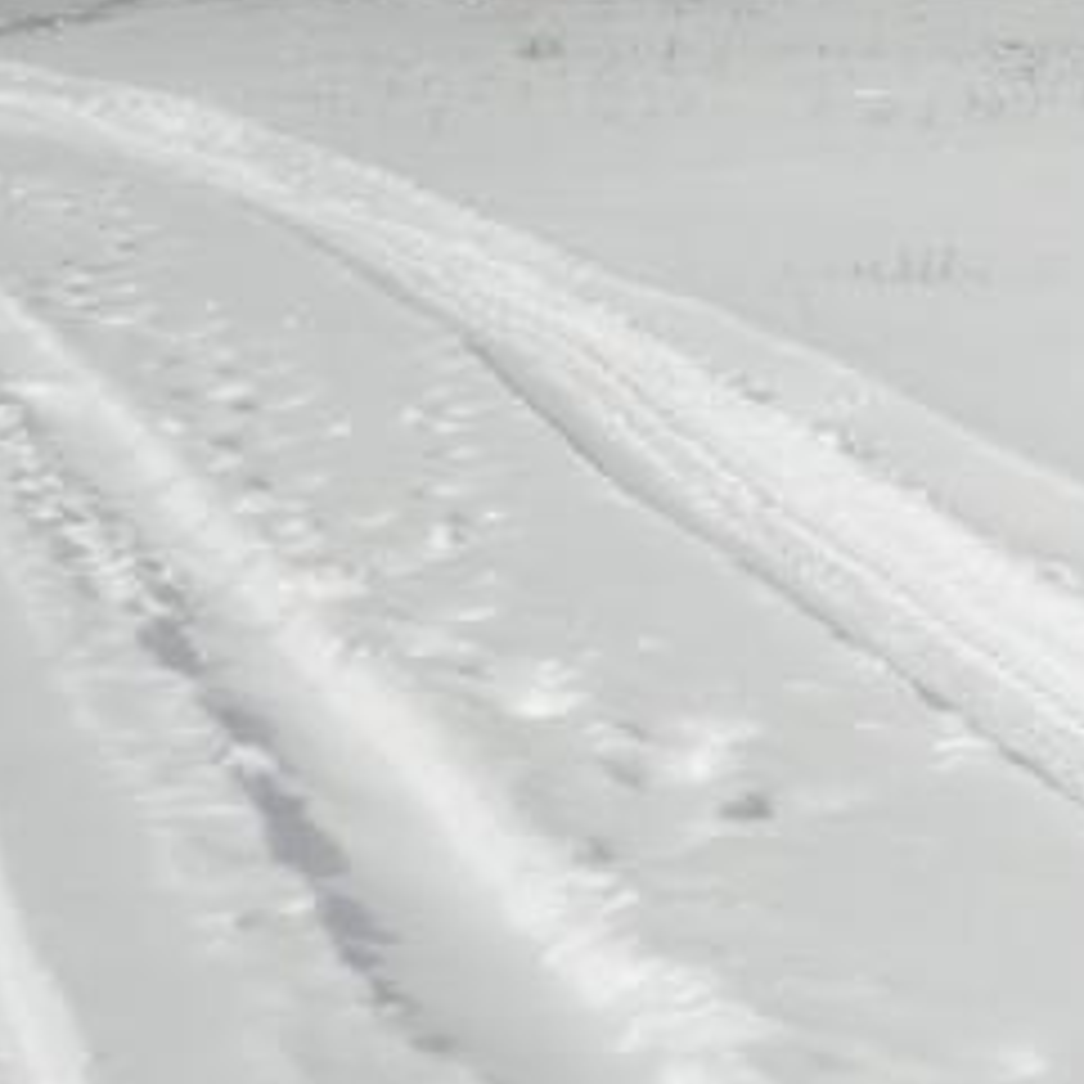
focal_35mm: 274
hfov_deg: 6.3
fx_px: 9708
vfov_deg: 6.3
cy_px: -315
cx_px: 1934
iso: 64
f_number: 14.1
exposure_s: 1/100
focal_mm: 13
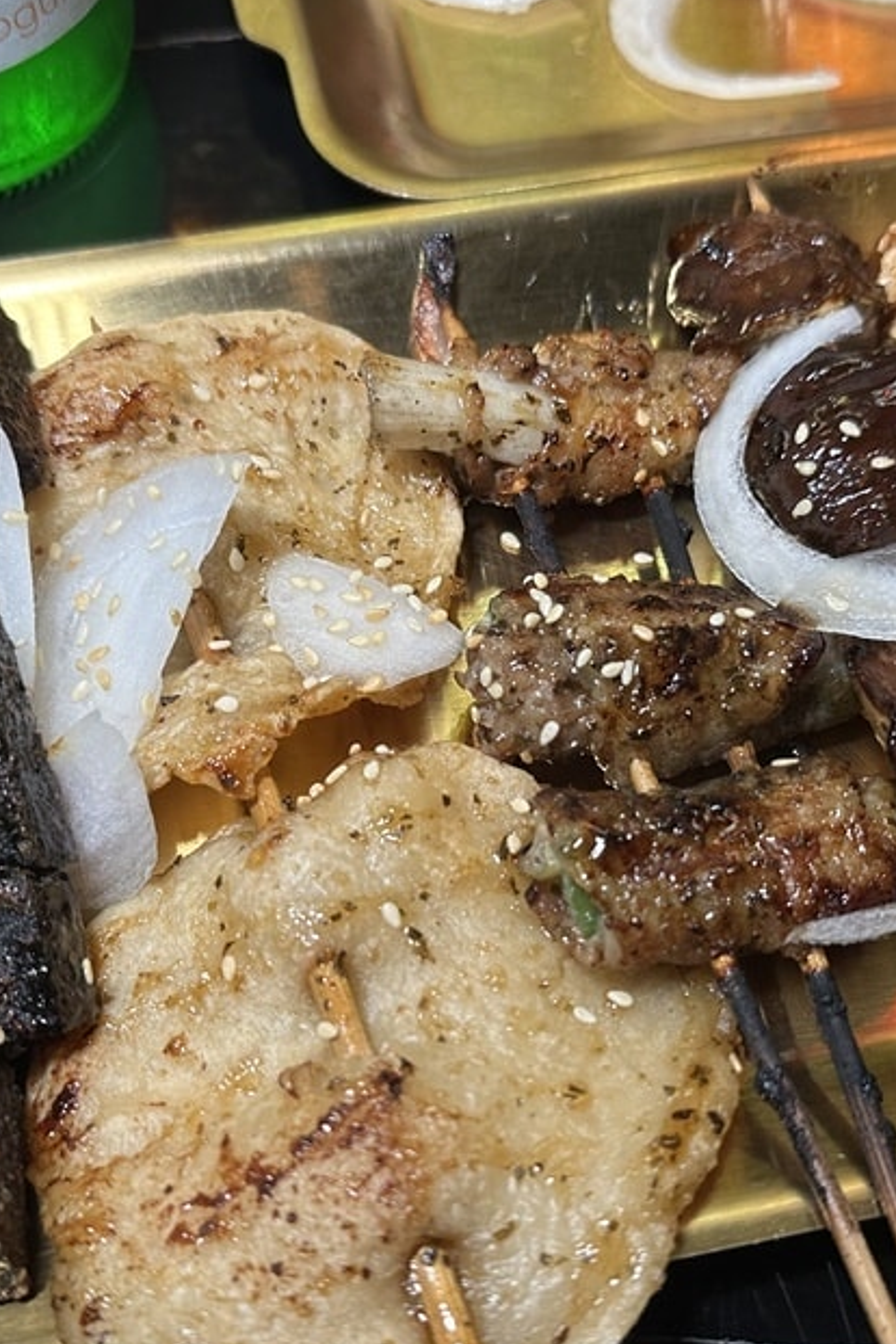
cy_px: 767
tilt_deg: -61.0
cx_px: 480
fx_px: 1531
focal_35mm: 41
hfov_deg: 32.6
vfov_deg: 47.3
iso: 125
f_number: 1.78
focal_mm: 6.86
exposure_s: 1/120
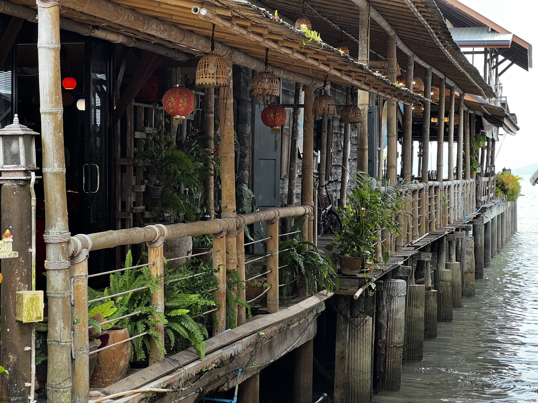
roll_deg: -0.4
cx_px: 269
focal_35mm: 77
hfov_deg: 25.3
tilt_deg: -0.9
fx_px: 1197
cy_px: 202
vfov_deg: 19.1
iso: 80
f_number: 2.8
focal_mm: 9
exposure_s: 1/99
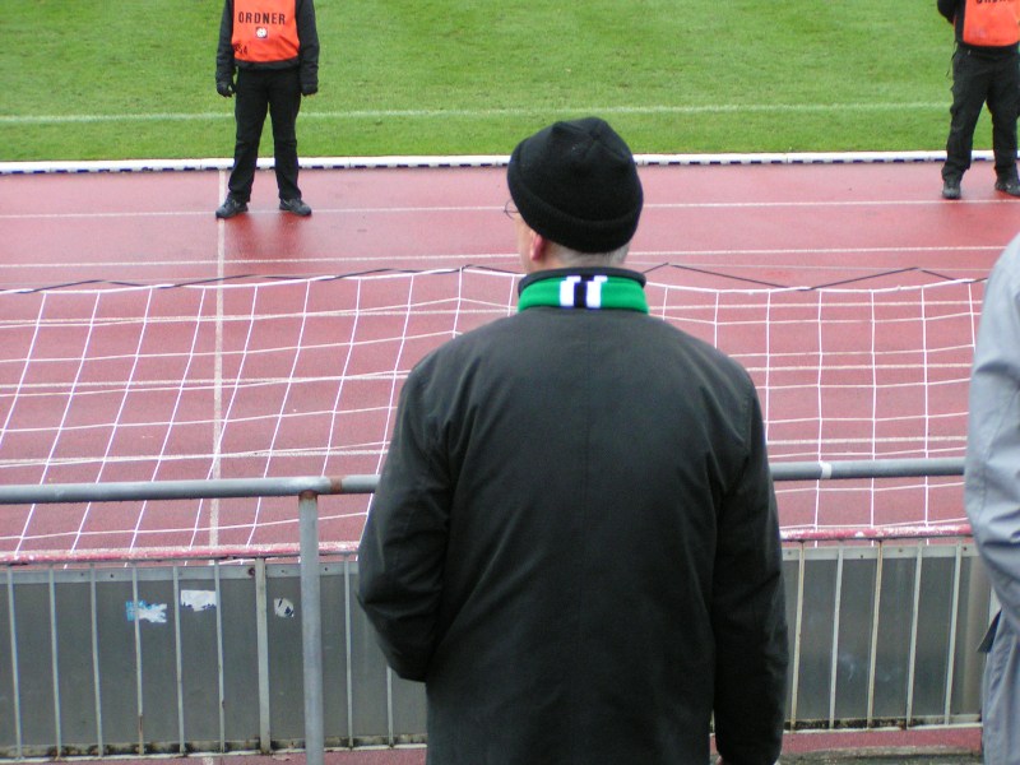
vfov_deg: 15.6
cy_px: 382
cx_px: 510
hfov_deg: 20.7
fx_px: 2799
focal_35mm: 95
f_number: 3.5
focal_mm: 14.5
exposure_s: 1/50
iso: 200
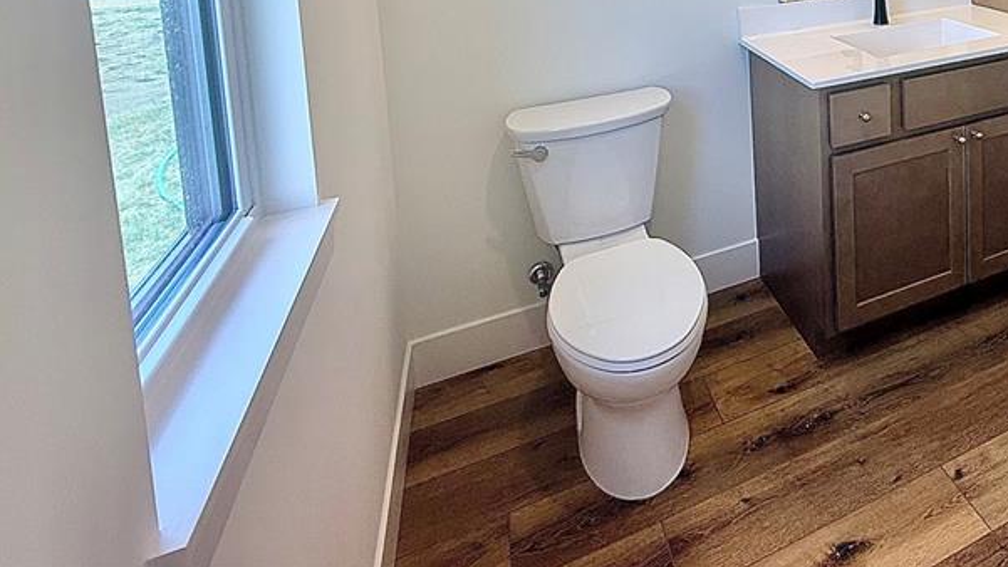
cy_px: -74
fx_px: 695
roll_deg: +2.2
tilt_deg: -4.5
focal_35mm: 26
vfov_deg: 36.6
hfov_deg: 64.4
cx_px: 830
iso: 80
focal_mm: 2.22
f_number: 2.2
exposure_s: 1/120
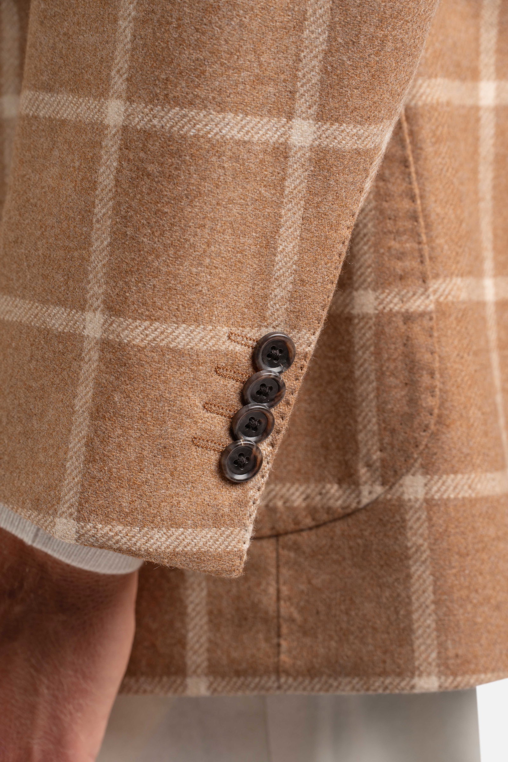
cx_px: 254
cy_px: 381
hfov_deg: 9.1
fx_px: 3175
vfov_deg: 13.7
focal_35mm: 150
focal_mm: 150
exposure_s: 1/125
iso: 100
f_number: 8
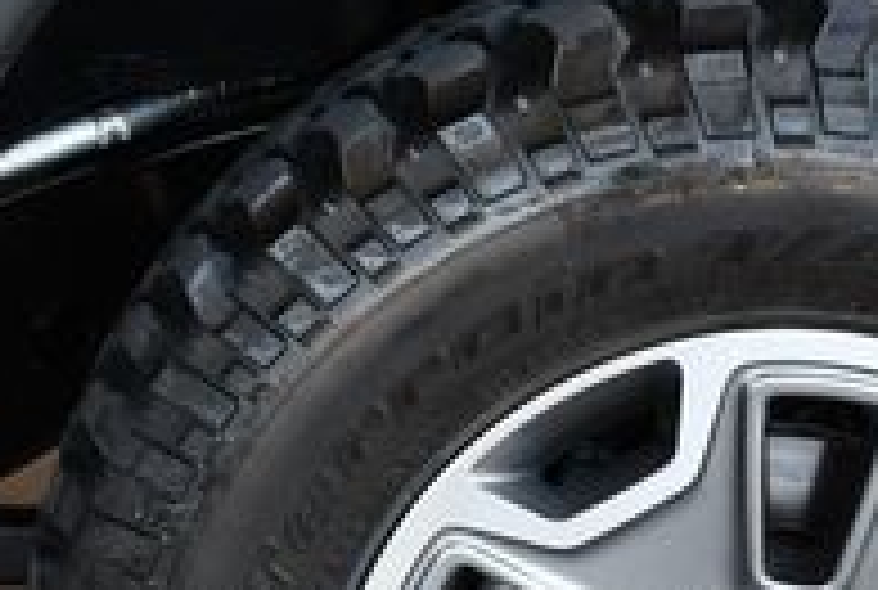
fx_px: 2884
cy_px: 576
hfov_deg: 17.2
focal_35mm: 118
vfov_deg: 11.6
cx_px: 707
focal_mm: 18
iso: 400
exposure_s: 1/250
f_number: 4.5
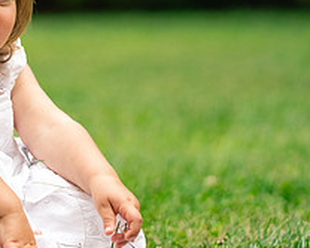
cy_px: 43
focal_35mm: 223
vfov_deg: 6.9
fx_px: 2044
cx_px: -52
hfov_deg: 8.6
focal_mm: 85
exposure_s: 1/2500
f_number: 2.5
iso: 400
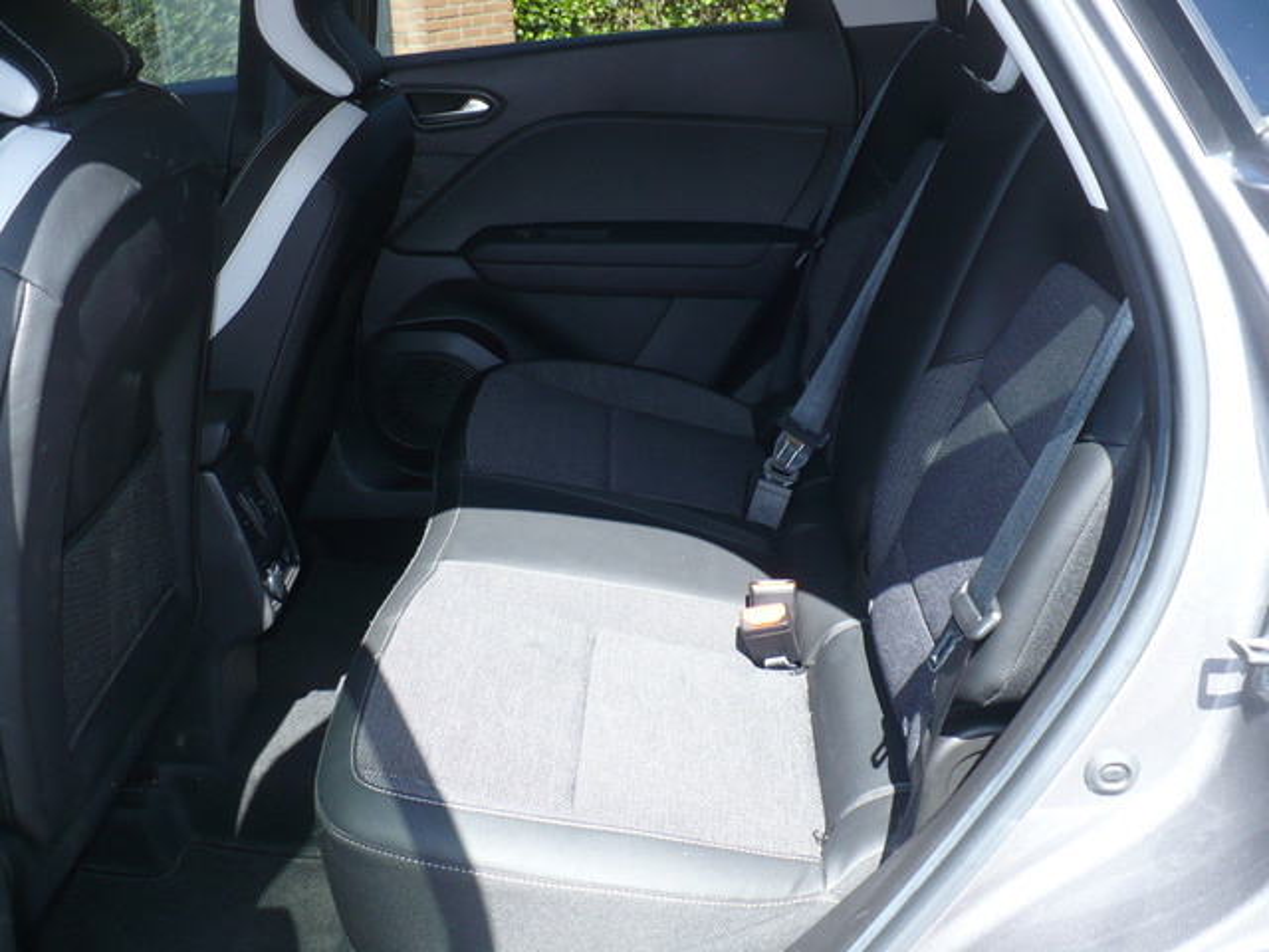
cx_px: 634
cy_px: 476
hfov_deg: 50.1
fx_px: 1356
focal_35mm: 37
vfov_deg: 38.7
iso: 100
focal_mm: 6.1
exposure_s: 1/160
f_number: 2.8
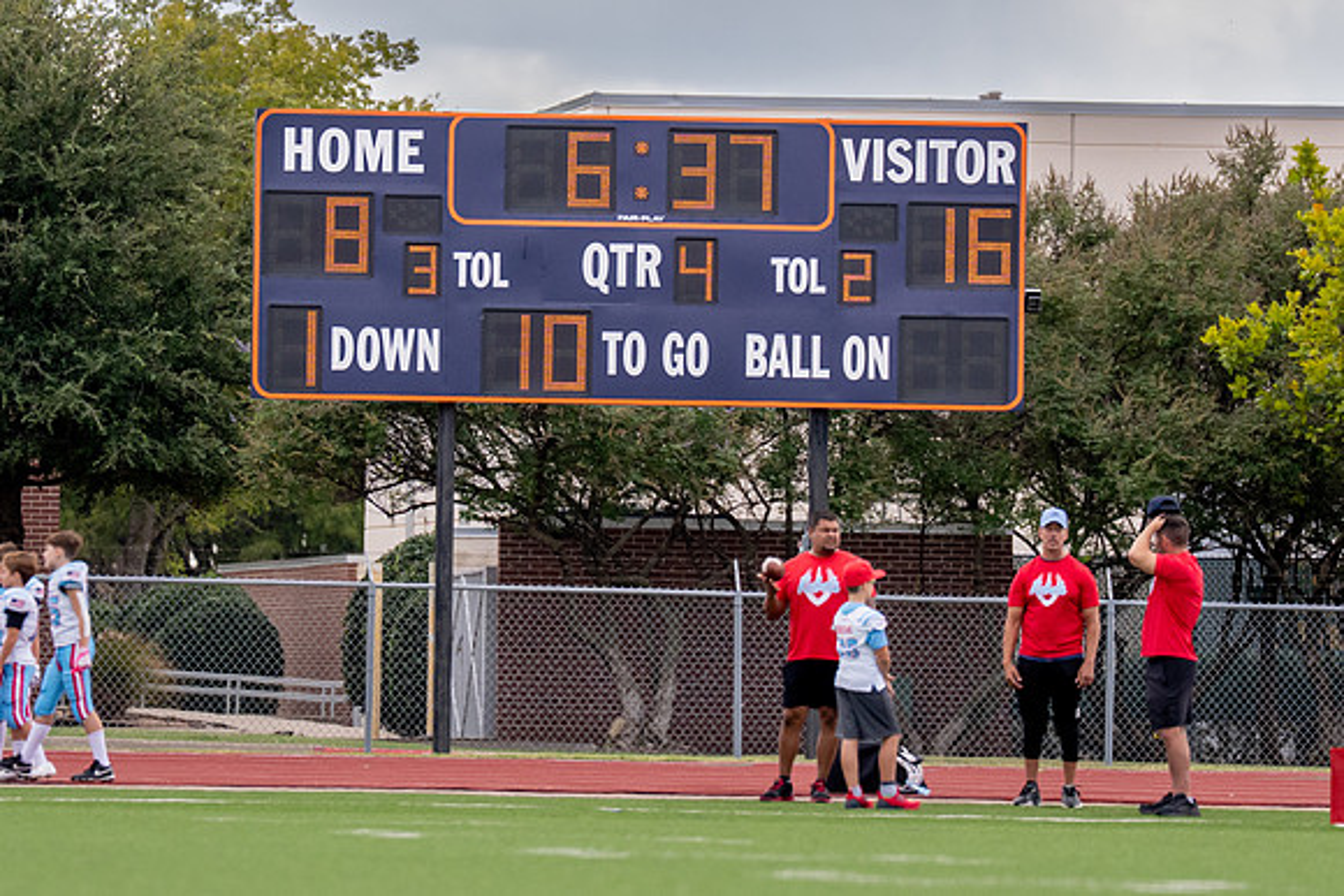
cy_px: 343
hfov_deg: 4.0
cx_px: 684
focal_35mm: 518
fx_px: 19329
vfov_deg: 2.7
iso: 400
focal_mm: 200
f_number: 2.8
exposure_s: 1/3200
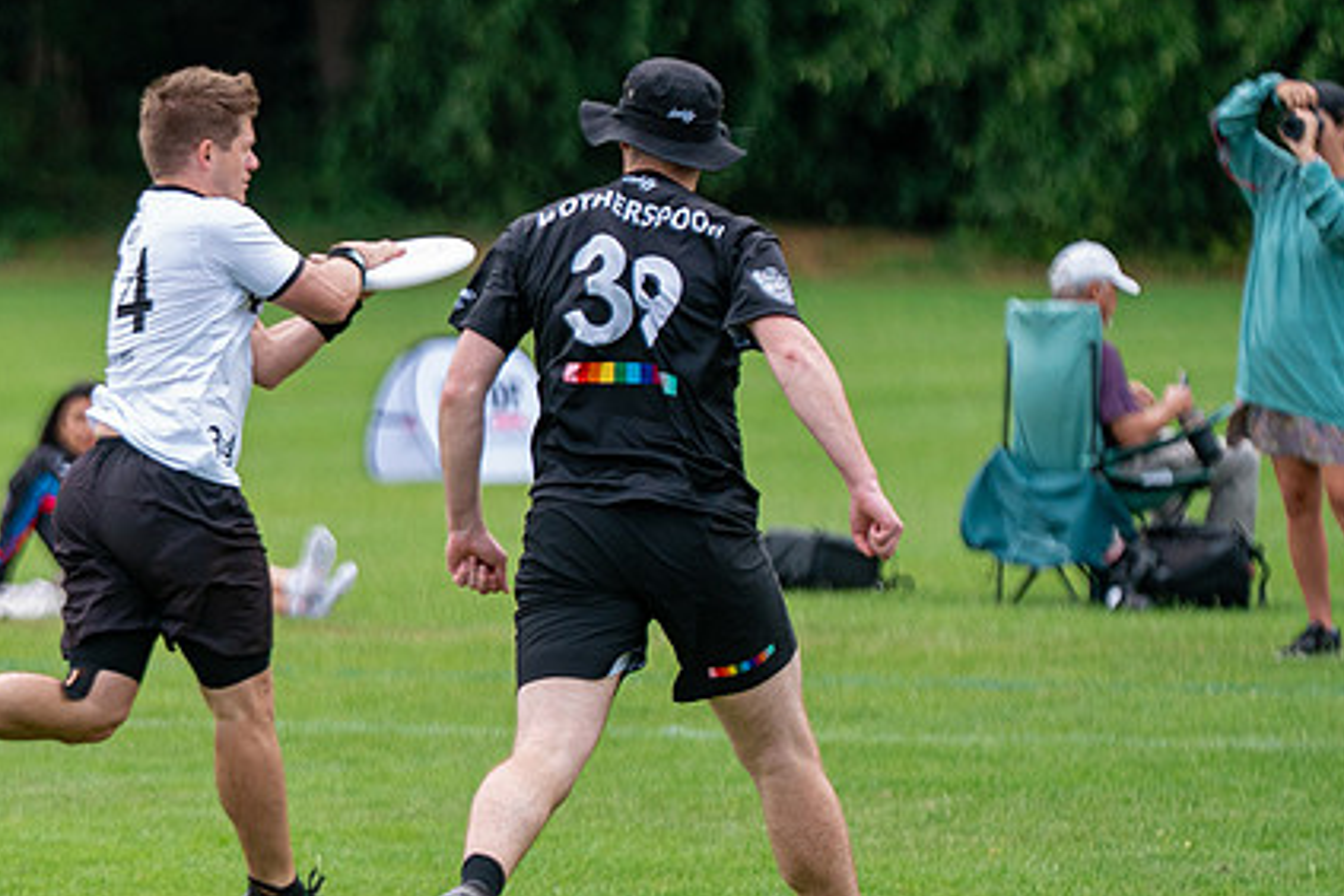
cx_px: 149
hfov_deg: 4.4
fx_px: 17284
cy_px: 458
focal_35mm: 463
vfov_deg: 3.0
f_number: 2.8
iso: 640
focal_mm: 200
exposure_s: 1/3200
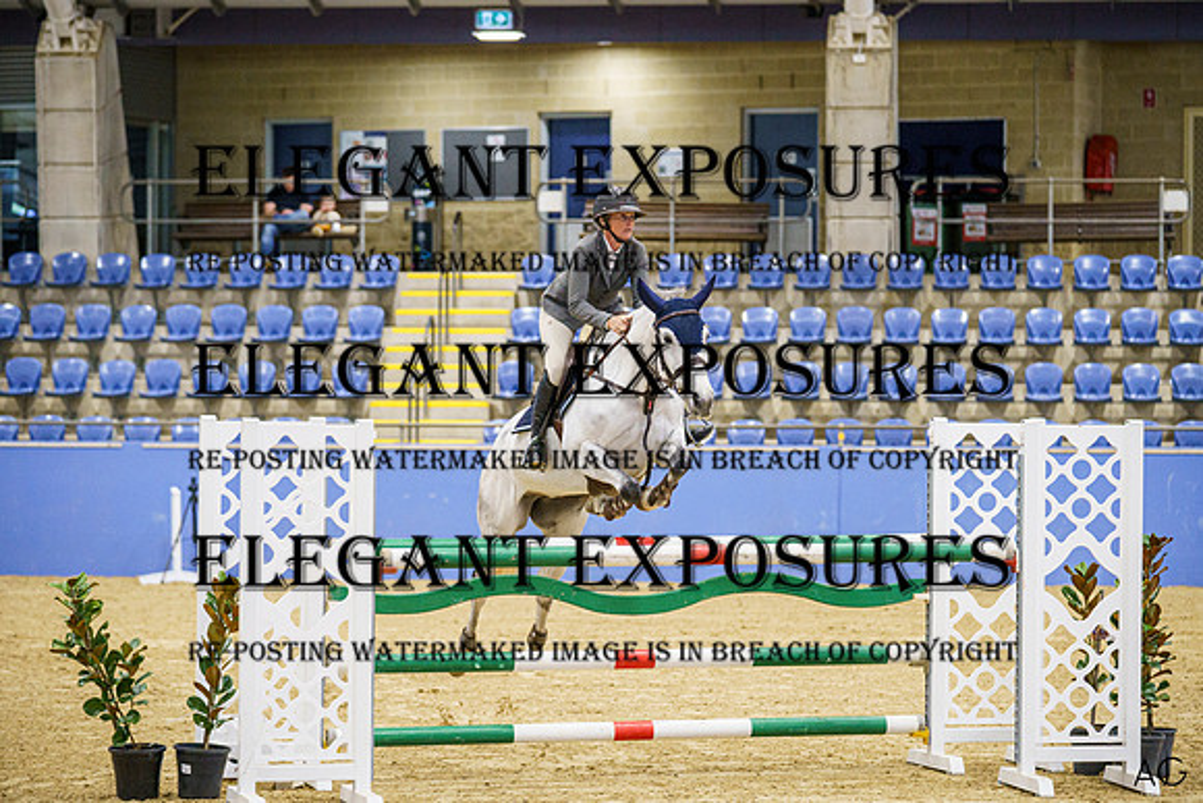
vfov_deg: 12.3
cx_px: 620
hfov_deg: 18.4
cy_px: 399
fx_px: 3712
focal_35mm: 111
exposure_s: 1/1000
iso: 5000
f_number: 2.8
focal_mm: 105
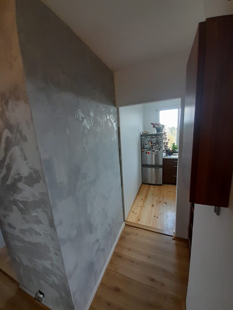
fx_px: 117
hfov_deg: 89.9
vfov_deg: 106.2
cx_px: 116
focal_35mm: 13
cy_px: 155
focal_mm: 1.13
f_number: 2.2
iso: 125
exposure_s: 1/50
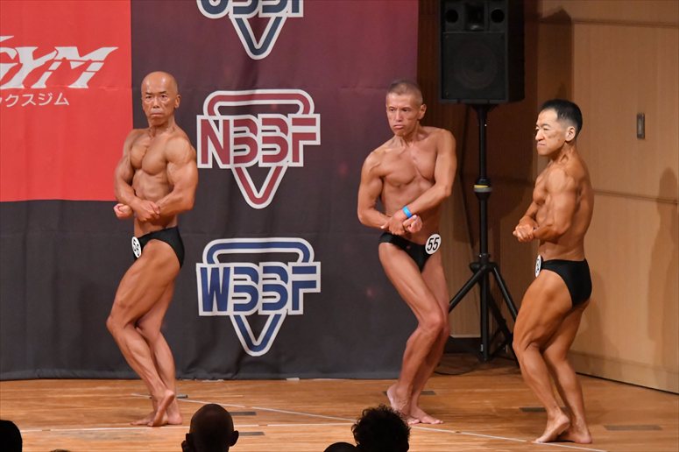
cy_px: 226
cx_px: 340
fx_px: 5090
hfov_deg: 7.6
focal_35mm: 270
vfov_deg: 5.1
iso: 10000
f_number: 5.6
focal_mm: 180
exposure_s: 1/400
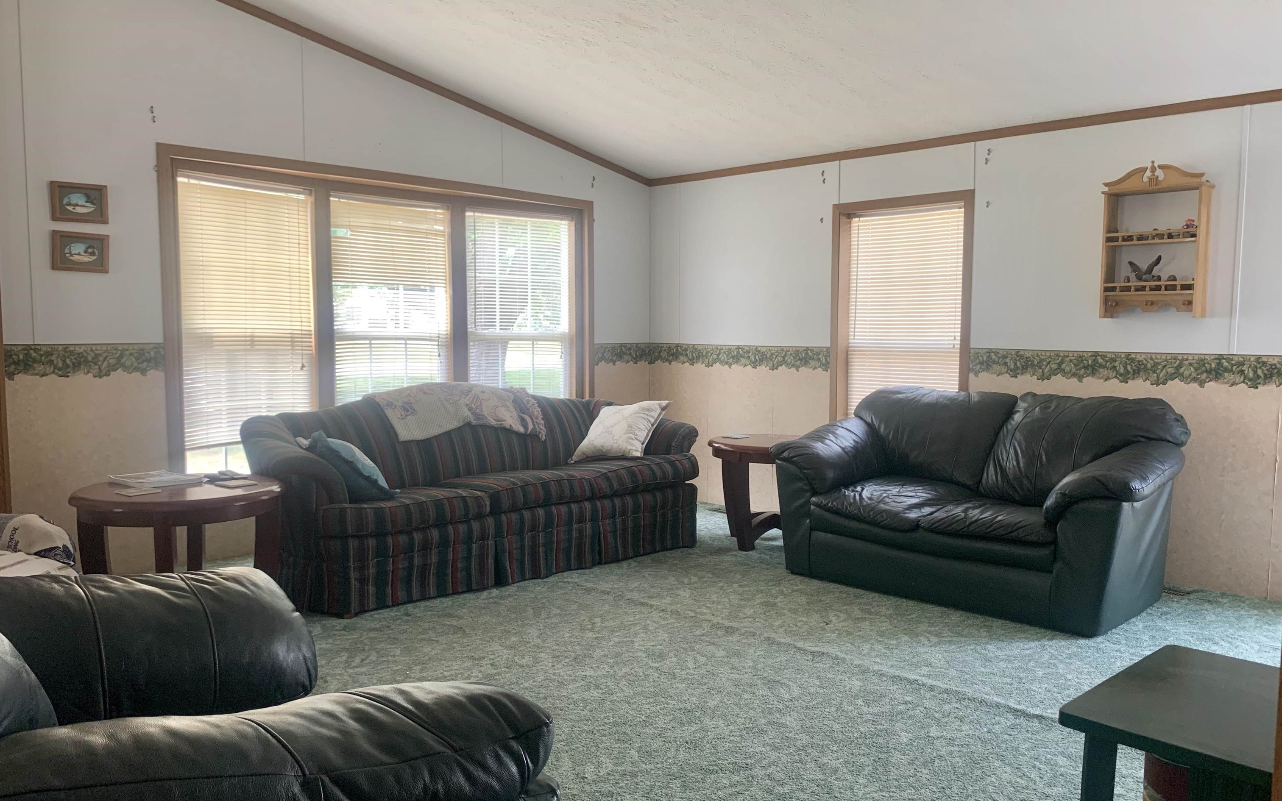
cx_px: 649
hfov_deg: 66.5
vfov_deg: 44.5
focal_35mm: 28
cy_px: 413
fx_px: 978
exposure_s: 1/95
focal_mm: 4.25
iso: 100
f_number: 1.8
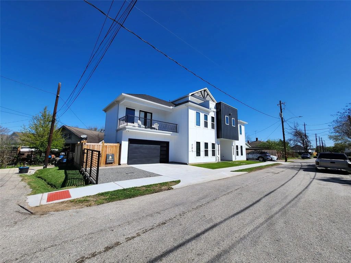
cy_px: 132
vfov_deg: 89.9
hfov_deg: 106.2
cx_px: 176
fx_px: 132
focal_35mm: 13
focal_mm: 1.74
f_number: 2.2
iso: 32
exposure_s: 1/1690
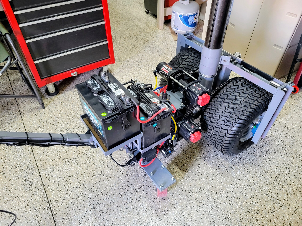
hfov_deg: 67.3
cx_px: 151
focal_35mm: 26
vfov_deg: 53.1
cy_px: 113
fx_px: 227
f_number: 1.8
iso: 250
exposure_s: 1/40
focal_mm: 5.4
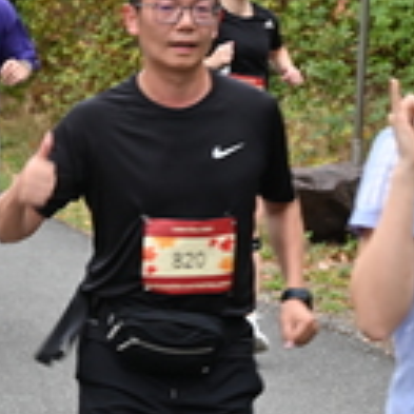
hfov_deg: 7.0
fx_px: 3369
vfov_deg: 7.0
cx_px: 171
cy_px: -46
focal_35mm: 249
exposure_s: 1/125
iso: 560
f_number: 6
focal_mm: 70
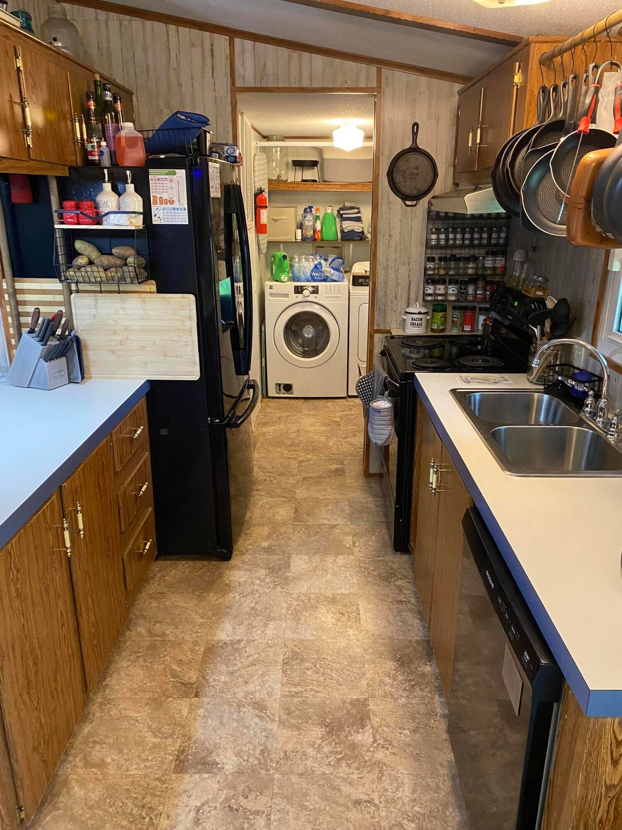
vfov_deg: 67.3
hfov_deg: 53.1
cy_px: 415
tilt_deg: -19.9
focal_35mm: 26
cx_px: 311
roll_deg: +0.4
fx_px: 623
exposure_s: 1/60
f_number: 1.8
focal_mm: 4.25
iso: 500
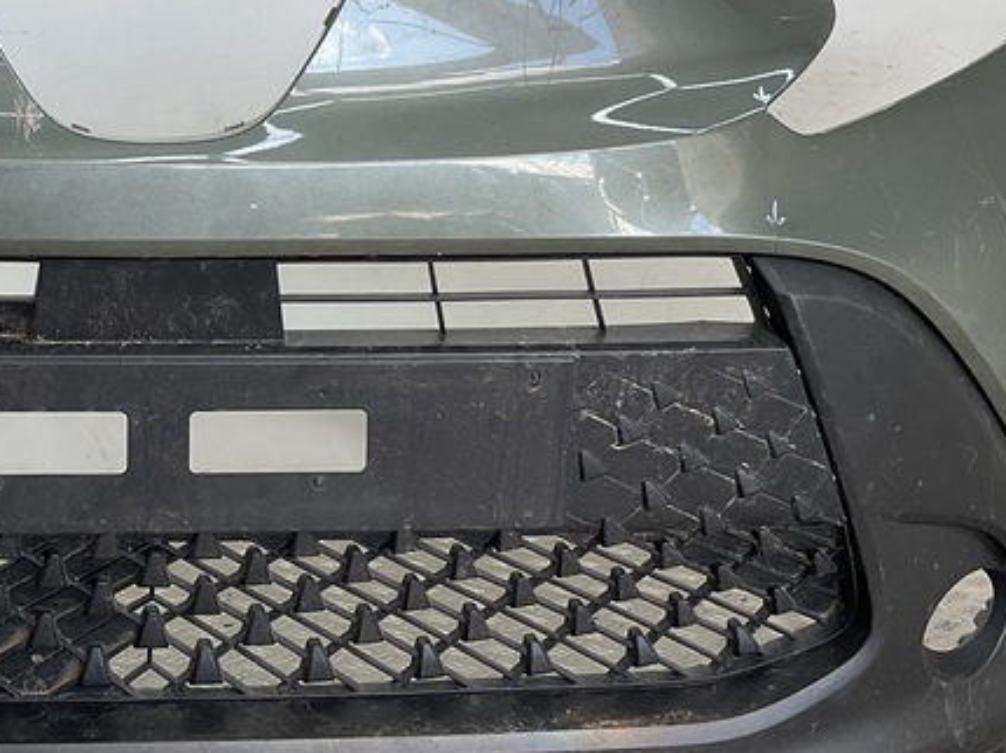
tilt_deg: -8.0
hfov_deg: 27.7
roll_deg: -1.3
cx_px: 136
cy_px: 239
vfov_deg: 21.5
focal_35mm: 68
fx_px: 1975
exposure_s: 1/127
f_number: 1.8
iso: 16
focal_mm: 3
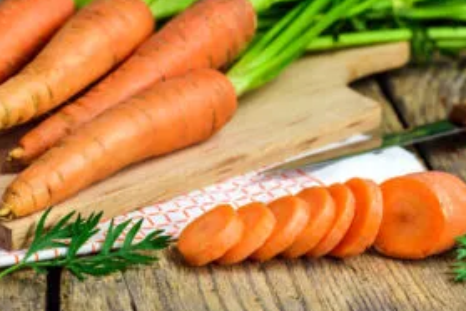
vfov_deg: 12.1
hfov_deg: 18.0
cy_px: 102
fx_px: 1463
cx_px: 149
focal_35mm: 113
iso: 100
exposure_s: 1/25
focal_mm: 50
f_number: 5.6
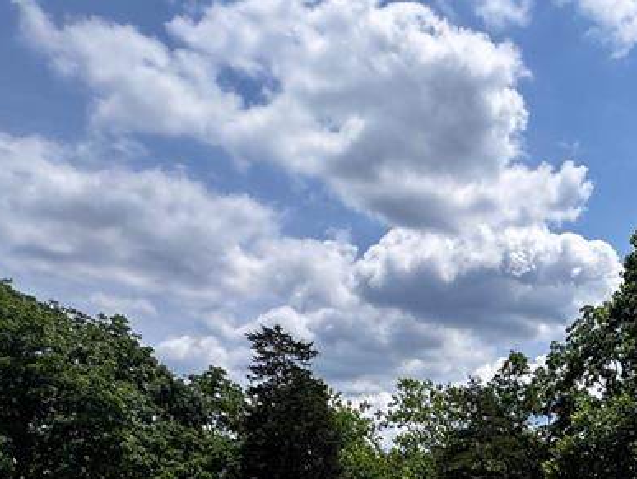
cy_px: 578
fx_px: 682
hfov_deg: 43.9
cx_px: 616
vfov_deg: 32.0
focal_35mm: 37
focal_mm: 2.22
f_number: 2.2
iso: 40
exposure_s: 1/1178
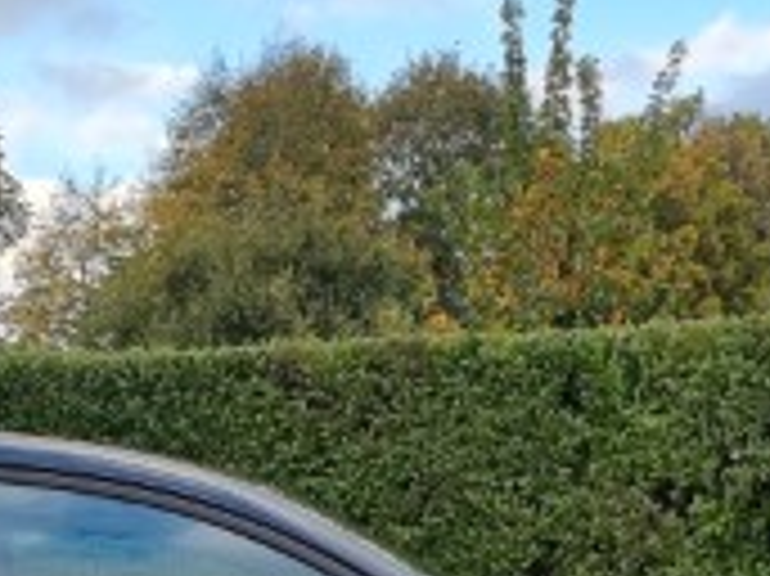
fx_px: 2001
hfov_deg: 21.4
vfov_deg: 14.4
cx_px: 122
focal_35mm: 90
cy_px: 1044
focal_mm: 6.7
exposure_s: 1/120
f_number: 1.8
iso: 50
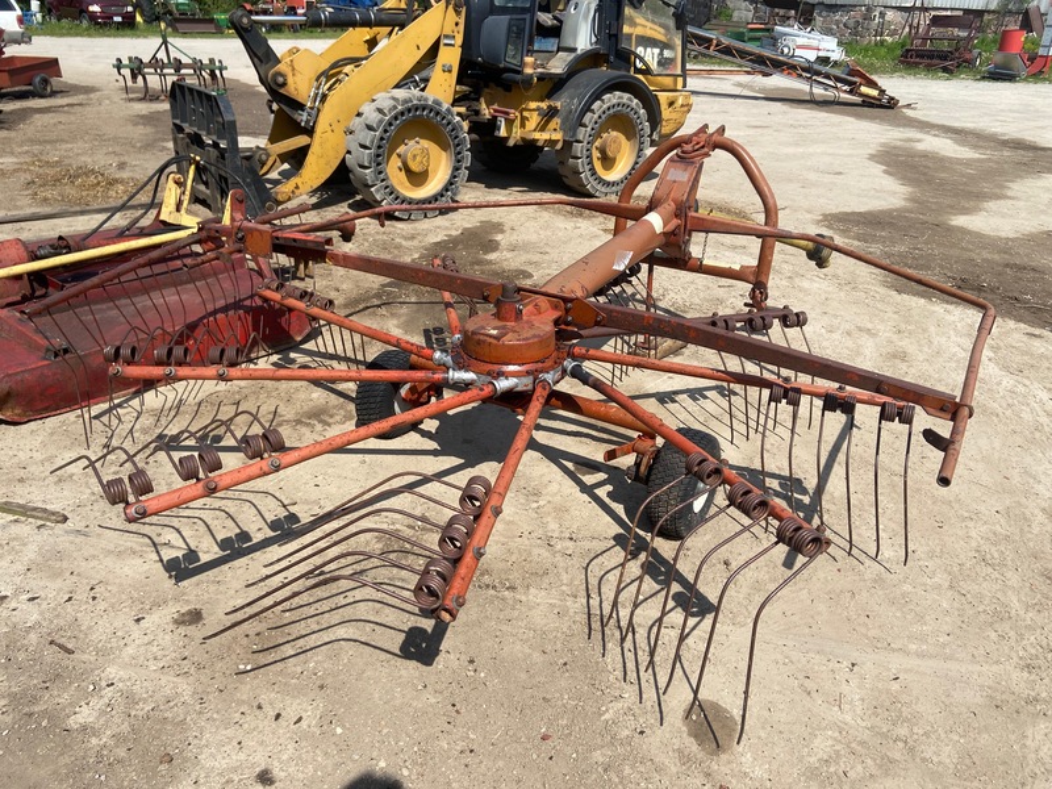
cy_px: 394
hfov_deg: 67.3
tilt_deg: -28.2
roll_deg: -2.2
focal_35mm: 26
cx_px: 526
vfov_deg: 53.1
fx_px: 790
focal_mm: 4.25
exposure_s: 1/3205
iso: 32
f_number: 1.8
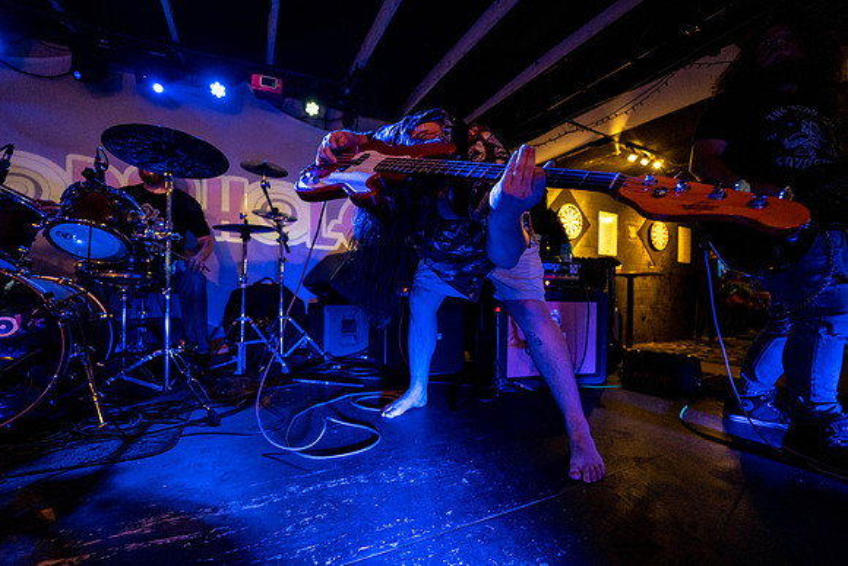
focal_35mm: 14
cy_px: 283
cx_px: 424
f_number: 2.8
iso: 3200
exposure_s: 1/160
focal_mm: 14
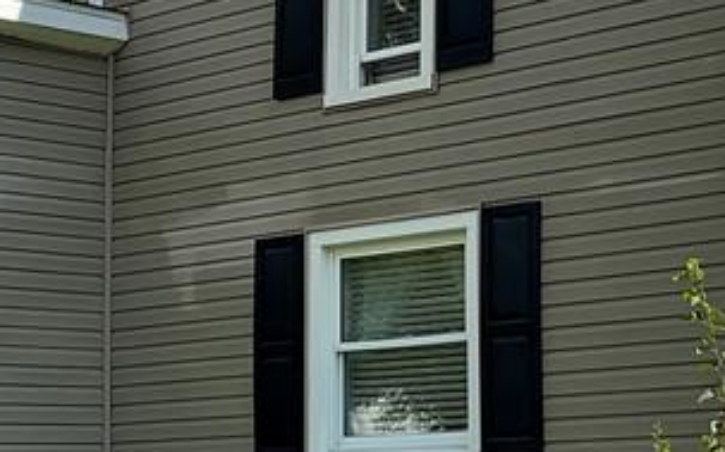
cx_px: 517
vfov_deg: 12.6
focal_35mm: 104
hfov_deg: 19.9
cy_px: 206
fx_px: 2054
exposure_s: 1/2320
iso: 16
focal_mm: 3
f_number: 1.8
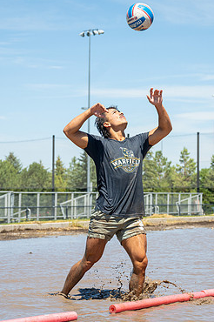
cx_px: 132
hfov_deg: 13.5
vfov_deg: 20.2
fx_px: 902
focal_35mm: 101
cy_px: 143
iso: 320
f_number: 4
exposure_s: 1/2000
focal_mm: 55
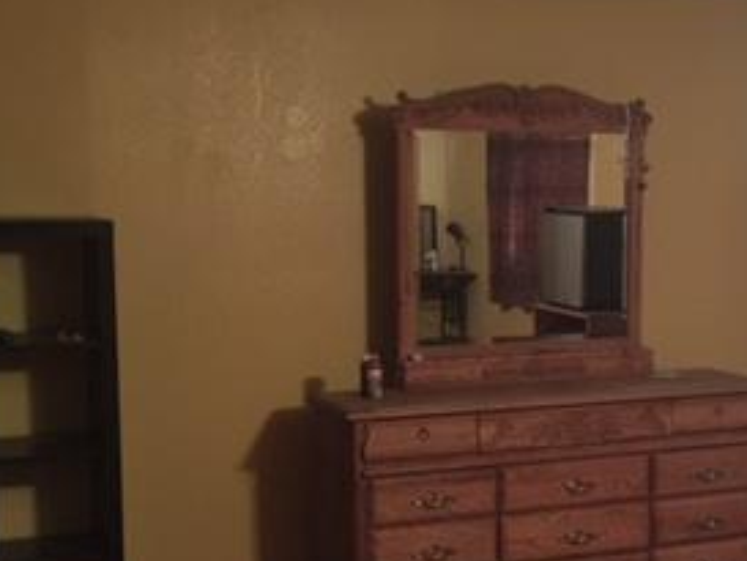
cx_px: 583
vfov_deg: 21.5
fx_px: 1468
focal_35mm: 68
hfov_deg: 28.0
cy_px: 380
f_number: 2.2
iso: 200
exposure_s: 1/4
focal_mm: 4.15
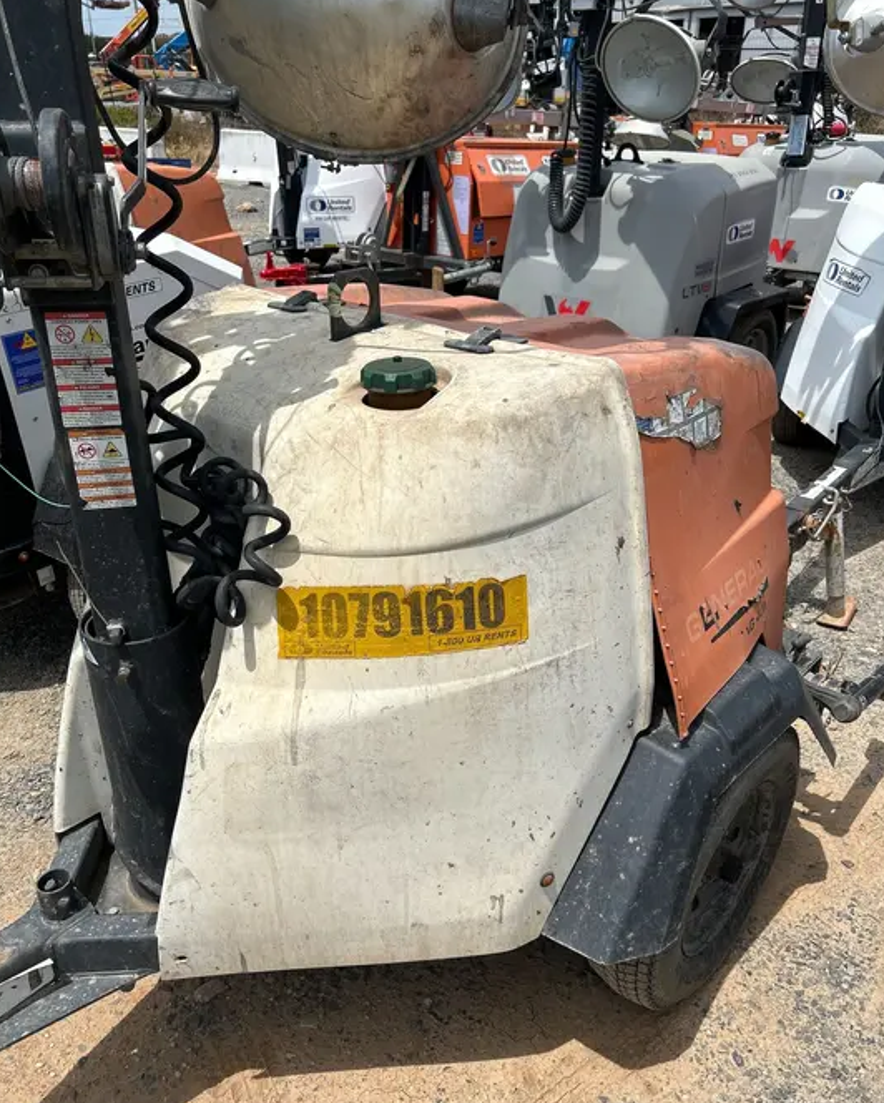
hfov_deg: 51.6
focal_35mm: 28
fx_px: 915
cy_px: 567
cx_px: 442
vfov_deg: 62.2
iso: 50
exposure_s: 1/7463
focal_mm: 5.7
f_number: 1.5
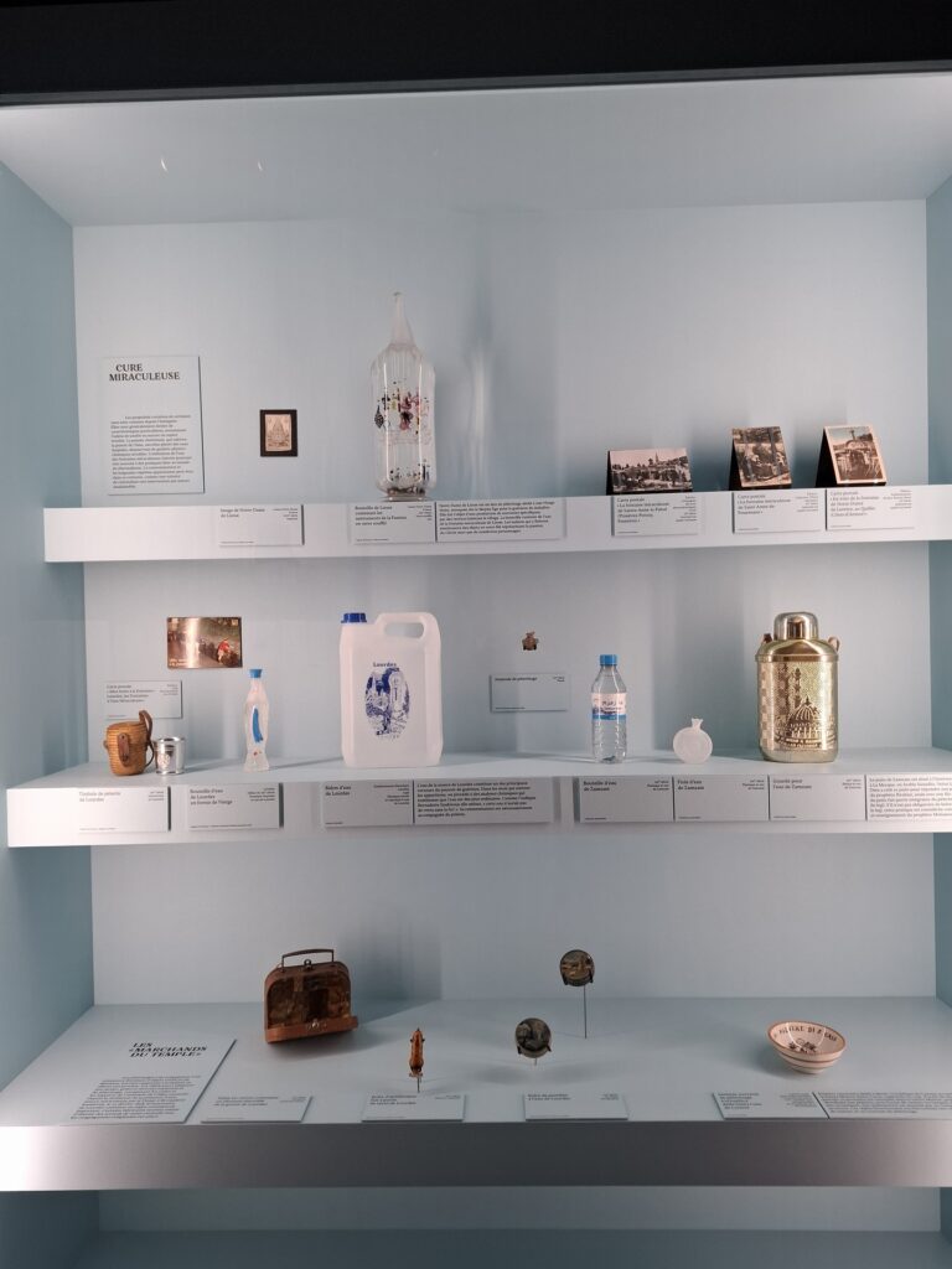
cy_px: 634
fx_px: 843
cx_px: 476
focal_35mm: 23
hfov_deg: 58.9
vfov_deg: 73.9
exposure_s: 1/50
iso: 250
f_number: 1.8
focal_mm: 5.54
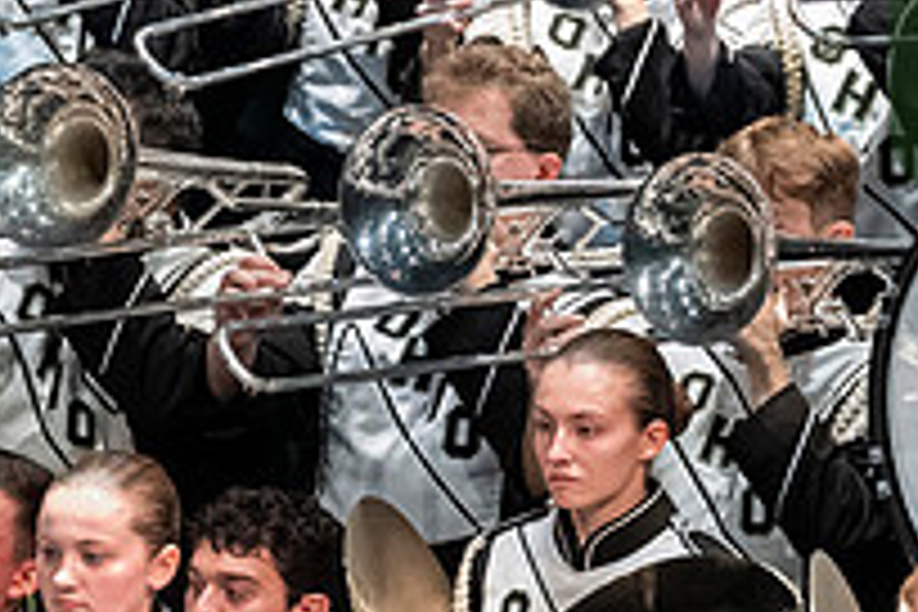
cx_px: 1228
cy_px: 76
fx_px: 21750
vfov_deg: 1.6
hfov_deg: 2.4
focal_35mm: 853
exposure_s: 1/500
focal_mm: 200
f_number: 4
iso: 4000
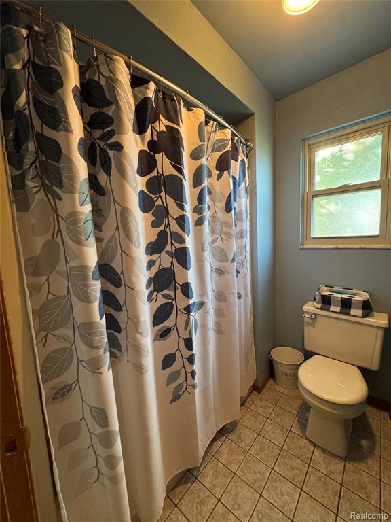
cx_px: 196
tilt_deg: -7.8
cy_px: 261
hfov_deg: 85.7
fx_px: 211
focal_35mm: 14
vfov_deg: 102.1
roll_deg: +2.1
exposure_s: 1/60
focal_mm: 2.22
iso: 500
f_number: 2.2
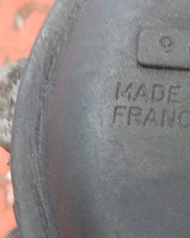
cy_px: 103
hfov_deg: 19.2
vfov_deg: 26.4
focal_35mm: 72
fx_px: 506
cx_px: 265
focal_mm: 4.1
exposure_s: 1/20
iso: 400
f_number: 3.3
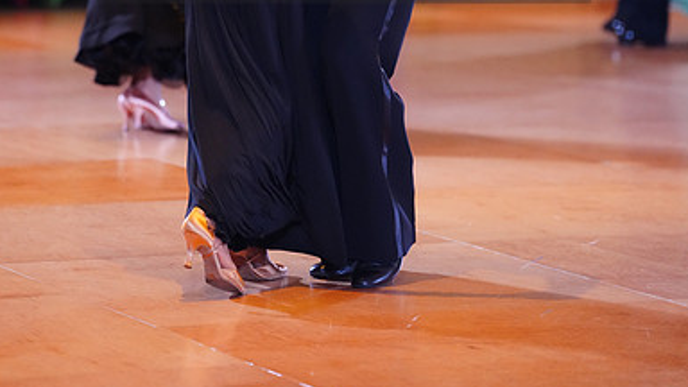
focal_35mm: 231
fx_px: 4214
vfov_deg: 5.2
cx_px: 345
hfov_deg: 9.3
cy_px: -56
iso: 5000
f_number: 2.8
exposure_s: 1/400
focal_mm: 146
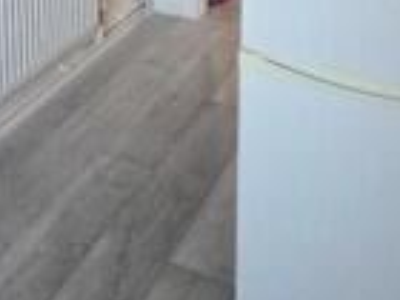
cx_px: 164
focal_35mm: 54
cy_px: -161
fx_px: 624
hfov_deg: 35.4
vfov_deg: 22.0
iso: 500
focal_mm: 2.2
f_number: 2.2
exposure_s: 1/60
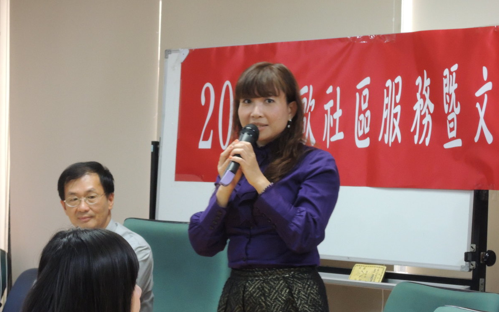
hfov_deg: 19.5
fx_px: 1455
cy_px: 172
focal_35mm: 107
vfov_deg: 12.2
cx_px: 250
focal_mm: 17.9
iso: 800
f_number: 5.5
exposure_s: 1/25
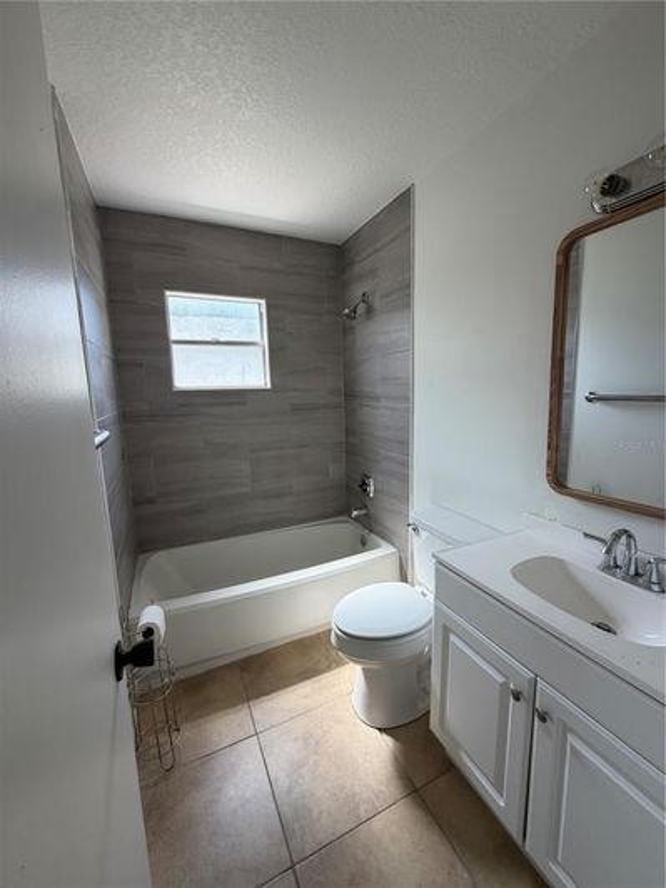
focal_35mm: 14
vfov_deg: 102.1
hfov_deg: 85.7
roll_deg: +0.4
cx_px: 333
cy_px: 444
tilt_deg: -8.4
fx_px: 359
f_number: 2.2
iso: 80
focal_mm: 2.22
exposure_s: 1/121
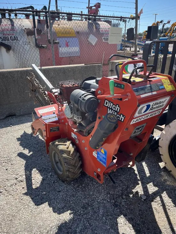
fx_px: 176
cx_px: 88
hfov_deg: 53.1
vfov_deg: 67.3
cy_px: 117
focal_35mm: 26
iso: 50
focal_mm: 5.1
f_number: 1.6
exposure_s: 1/1175
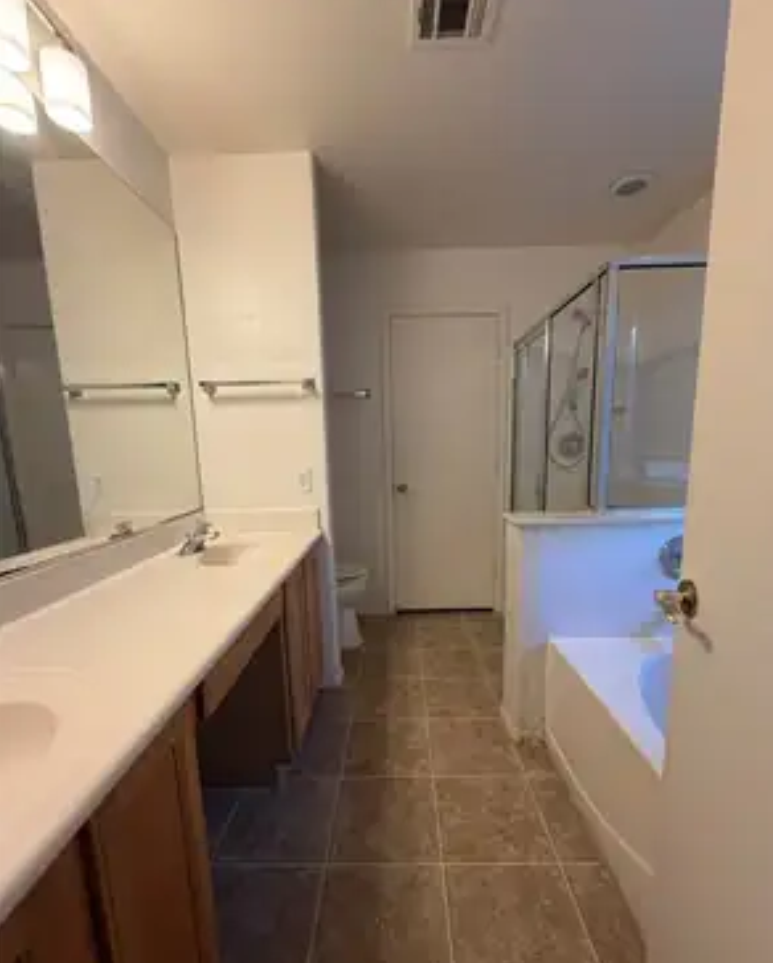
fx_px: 428
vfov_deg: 96.6
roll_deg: +1.7
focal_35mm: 15
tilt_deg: -10.0
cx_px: 392
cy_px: 516
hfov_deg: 84.1
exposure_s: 1/120
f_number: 2.2
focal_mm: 2.22
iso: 125
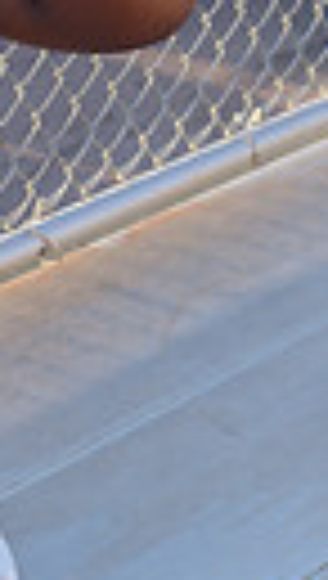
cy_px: -391
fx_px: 2694
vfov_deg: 11.6
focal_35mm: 175
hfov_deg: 6.8
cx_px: -193
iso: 80
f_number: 3.2
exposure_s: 1/125
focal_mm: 48
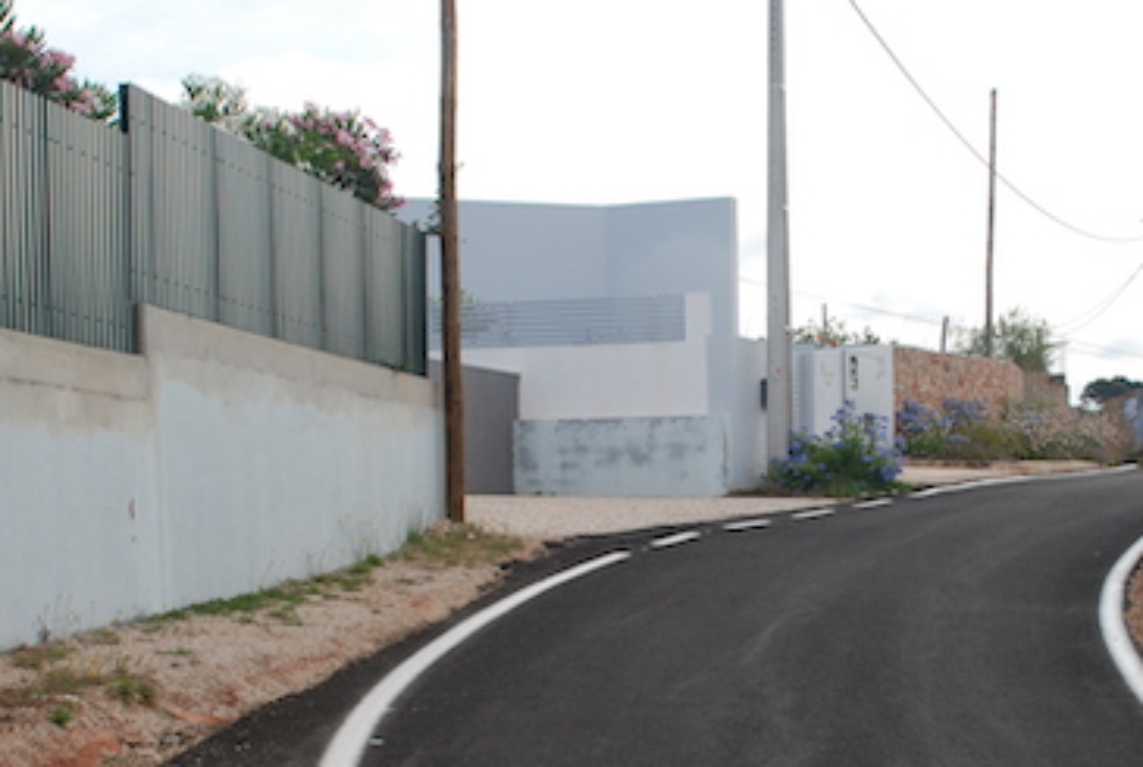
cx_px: 755
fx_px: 2195
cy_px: 595
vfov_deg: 19.7
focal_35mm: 69
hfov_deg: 29.0
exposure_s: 1/200
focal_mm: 24
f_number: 9
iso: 250
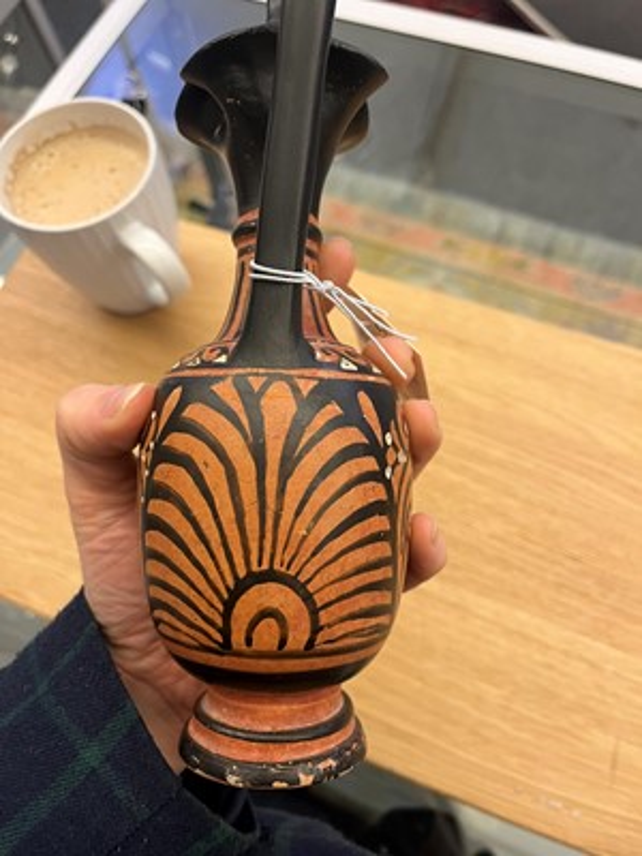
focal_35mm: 26
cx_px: 321
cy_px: 428
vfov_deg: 67.3
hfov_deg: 53.1
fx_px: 643
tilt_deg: -66.3
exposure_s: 1/50
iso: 160
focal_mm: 5.1
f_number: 1.6
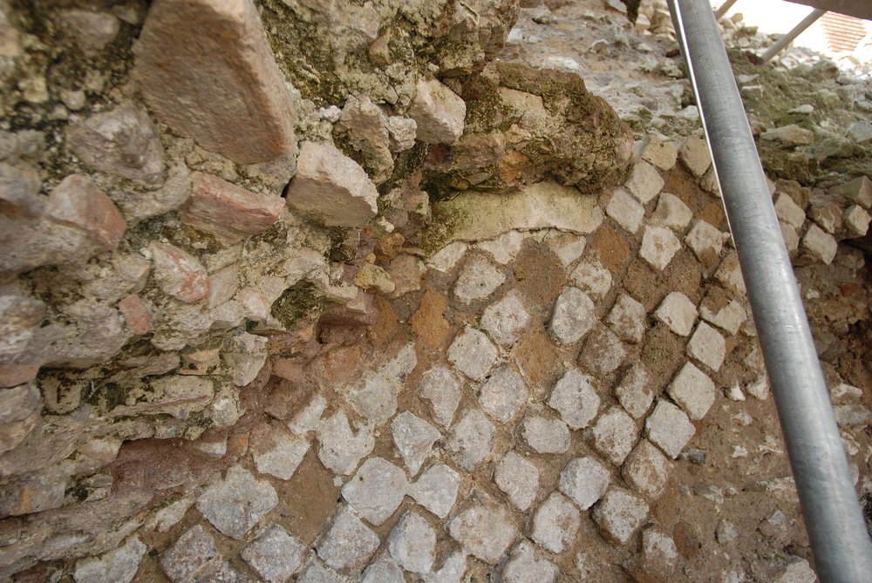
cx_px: 436
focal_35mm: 21
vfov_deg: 59.6
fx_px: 509
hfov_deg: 81.1
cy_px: 292
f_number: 4
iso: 200
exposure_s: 1/60
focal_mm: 14
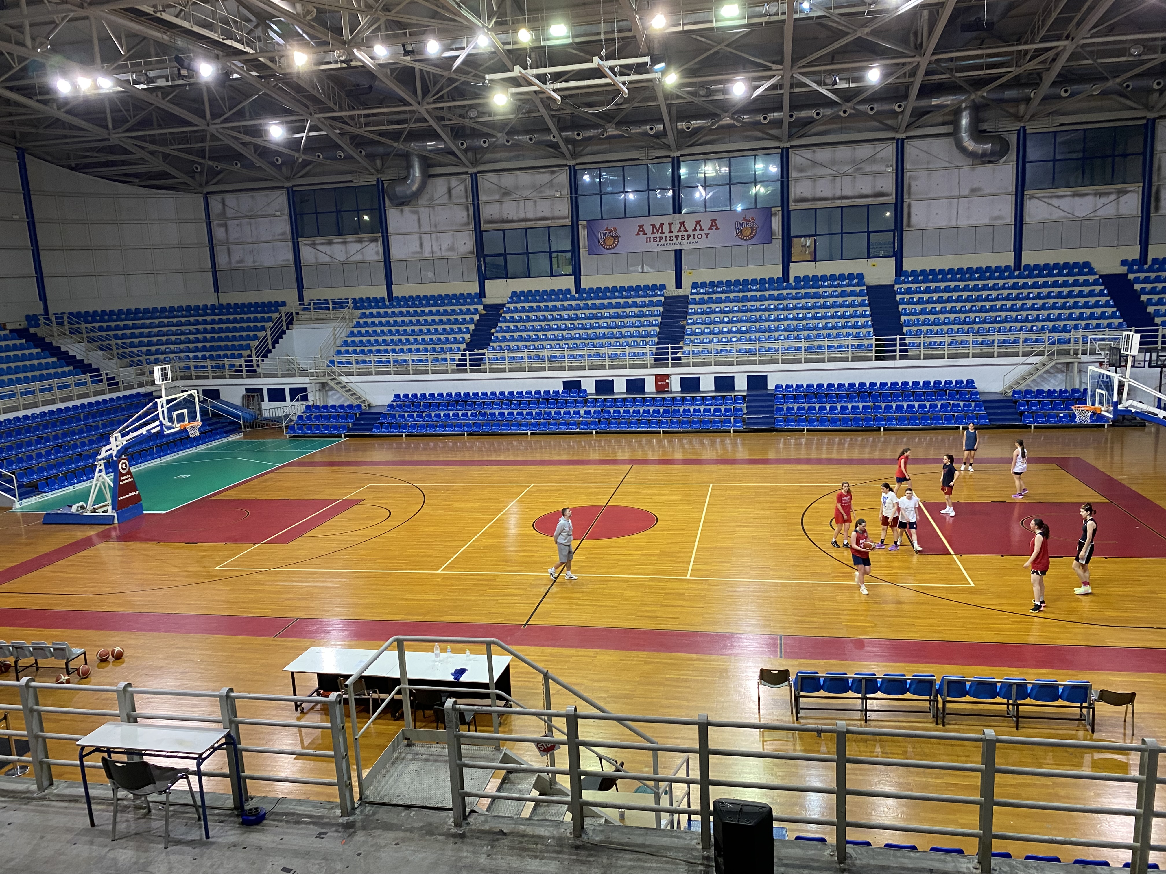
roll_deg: +3.7
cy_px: 437
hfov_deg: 67.3
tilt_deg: -10.4
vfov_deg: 53.1
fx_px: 876
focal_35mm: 26
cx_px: 583
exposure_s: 1/50
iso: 200
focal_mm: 4.25
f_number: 1.8
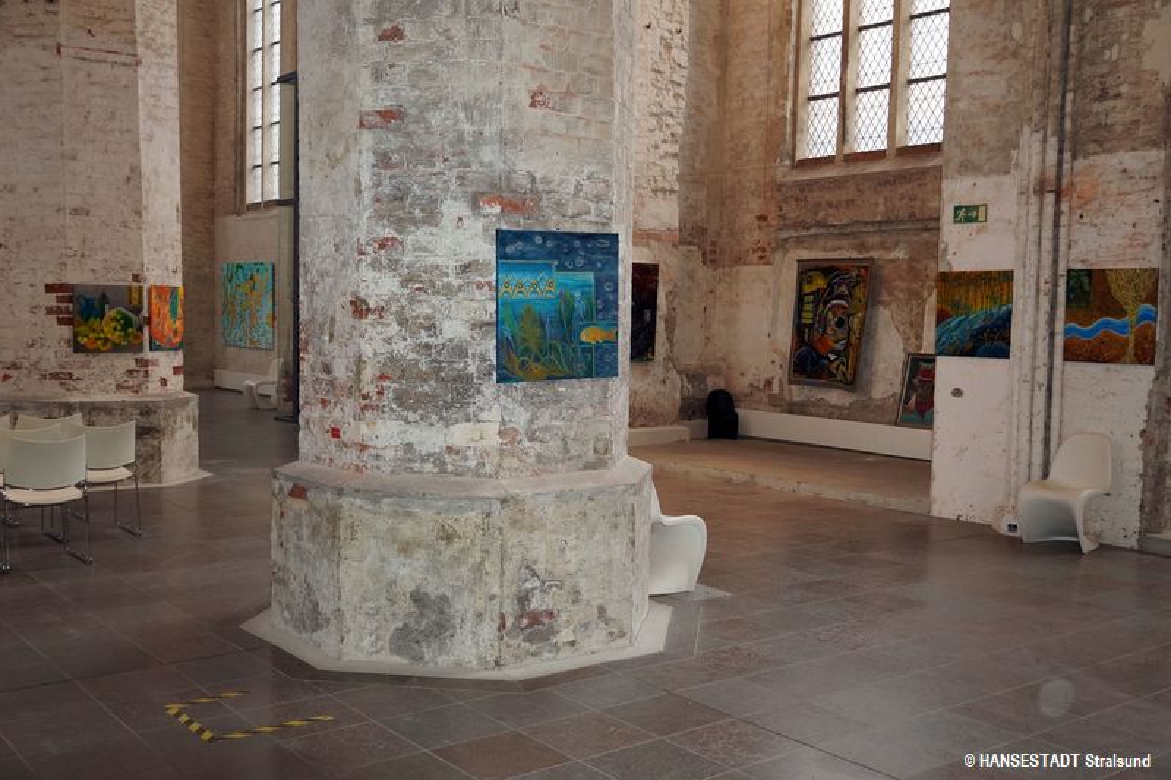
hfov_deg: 51.3
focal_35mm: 38
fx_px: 1219
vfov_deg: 35.5
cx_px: 586
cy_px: 390
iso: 1000
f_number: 4
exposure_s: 1/60
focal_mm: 25
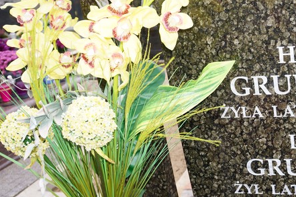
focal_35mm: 49
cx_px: 267
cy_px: 96
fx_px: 402
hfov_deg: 37.7
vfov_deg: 27.5
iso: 200
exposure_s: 1/60
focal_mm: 18
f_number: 4
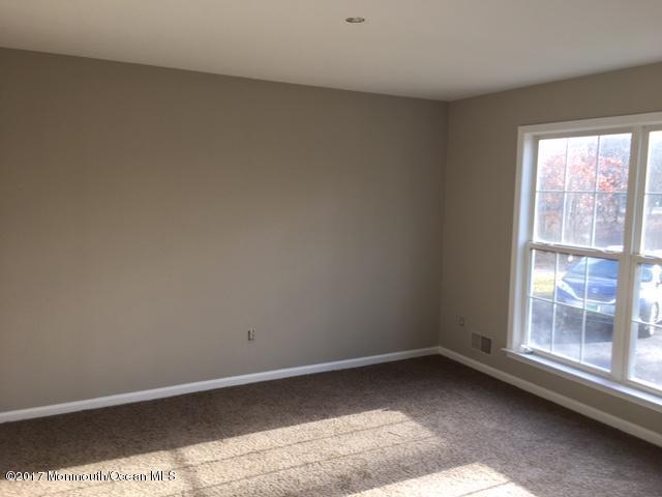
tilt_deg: -5.5
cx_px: 331
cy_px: 248
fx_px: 555
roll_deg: -1.7
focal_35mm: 29
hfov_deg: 61.7
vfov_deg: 48.2
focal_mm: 4.15
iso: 25
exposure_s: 1/60
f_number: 2.2
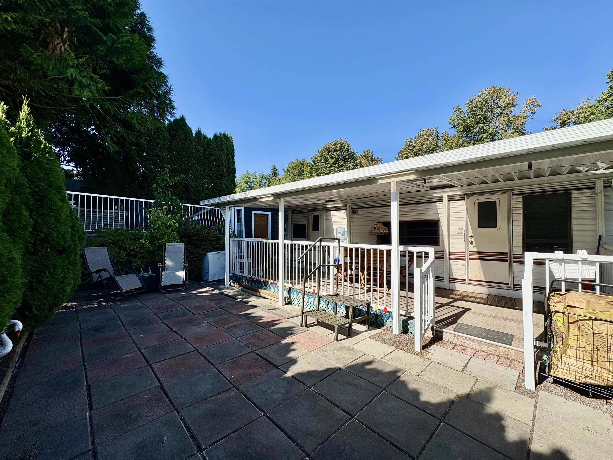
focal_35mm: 14
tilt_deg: +2.1
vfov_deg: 85.7
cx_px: 306
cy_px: 230
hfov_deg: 102.1
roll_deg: +1.2
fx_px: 248
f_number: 2.2
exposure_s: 1/1346
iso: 50
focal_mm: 2.22
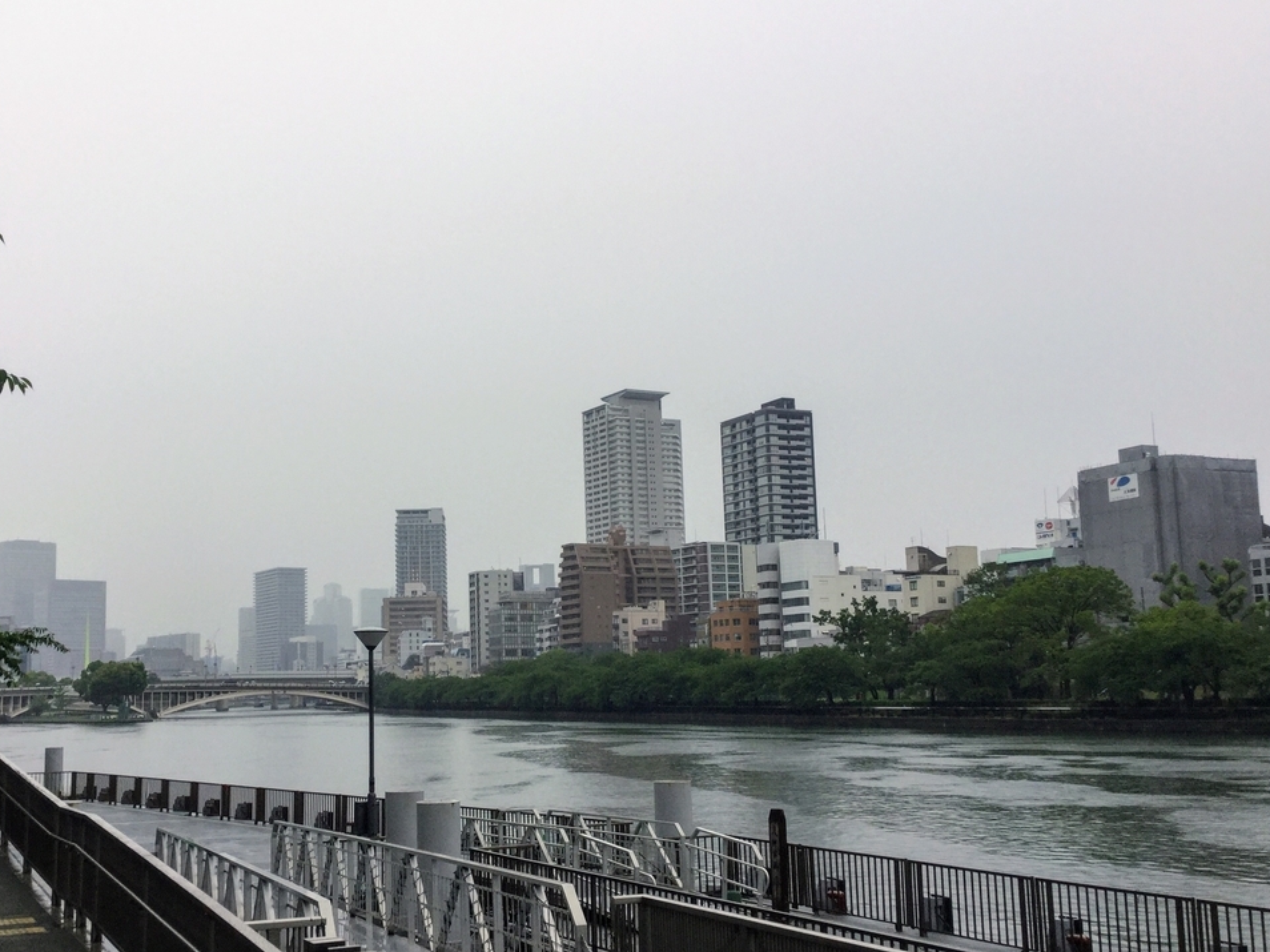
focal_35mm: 39
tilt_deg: +8.1
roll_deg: -0.1
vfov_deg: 36.8
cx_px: 489
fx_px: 1430
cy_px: 506
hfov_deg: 47.5
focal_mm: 3.3
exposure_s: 1/120
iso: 25
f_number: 2.4
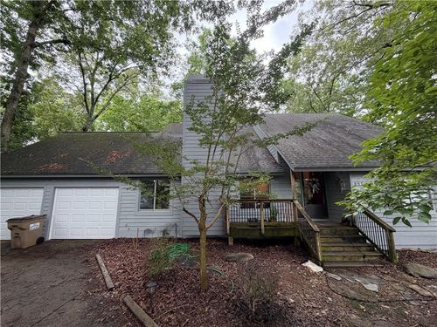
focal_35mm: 14
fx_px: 177
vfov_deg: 85.7
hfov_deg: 102.1
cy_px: 164
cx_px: 218
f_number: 2.2
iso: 125
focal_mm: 2.22
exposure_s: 1/121
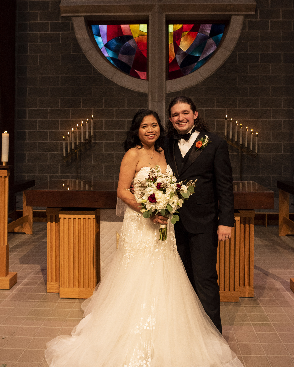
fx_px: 359
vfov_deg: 53.8
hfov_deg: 44.5
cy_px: 146
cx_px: 149
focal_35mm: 33
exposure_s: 1/320
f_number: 5
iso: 640
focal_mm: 24
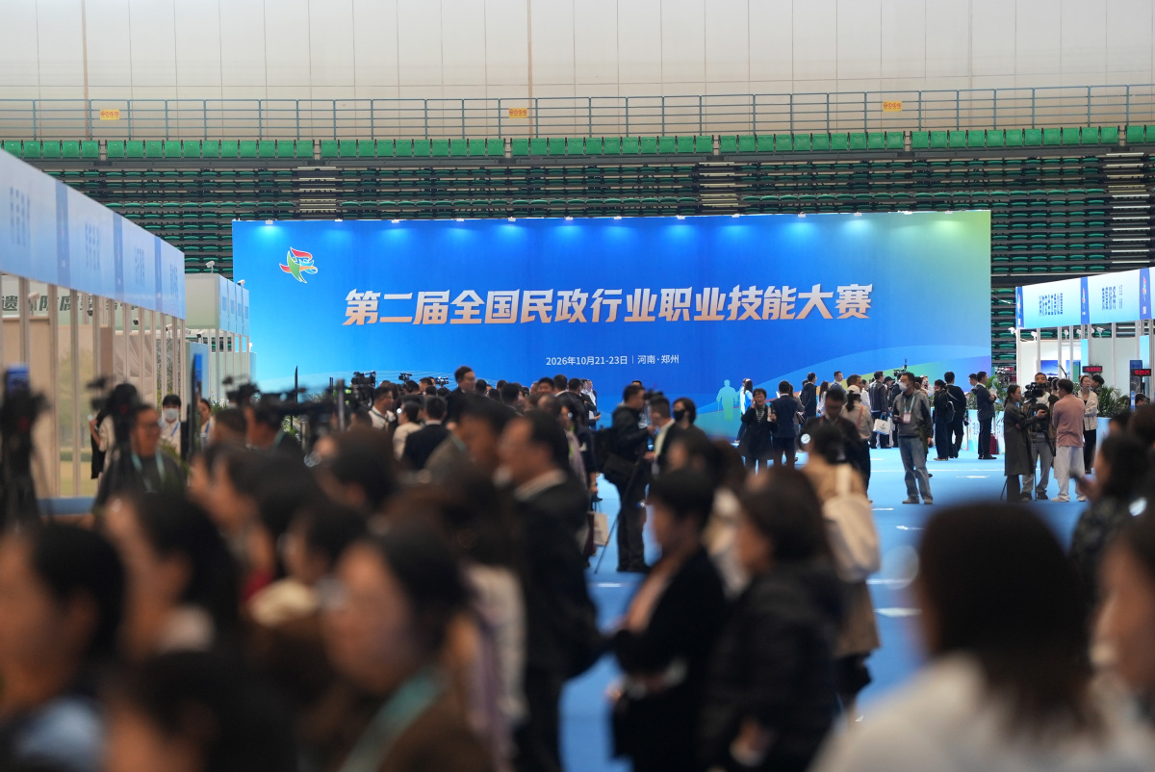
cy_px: 386
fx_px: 6421
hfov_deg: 10.3
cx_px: 578
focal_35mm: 200
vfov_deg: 6.9
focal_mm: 200
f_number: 2.8
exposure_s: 1/1000
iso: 1600
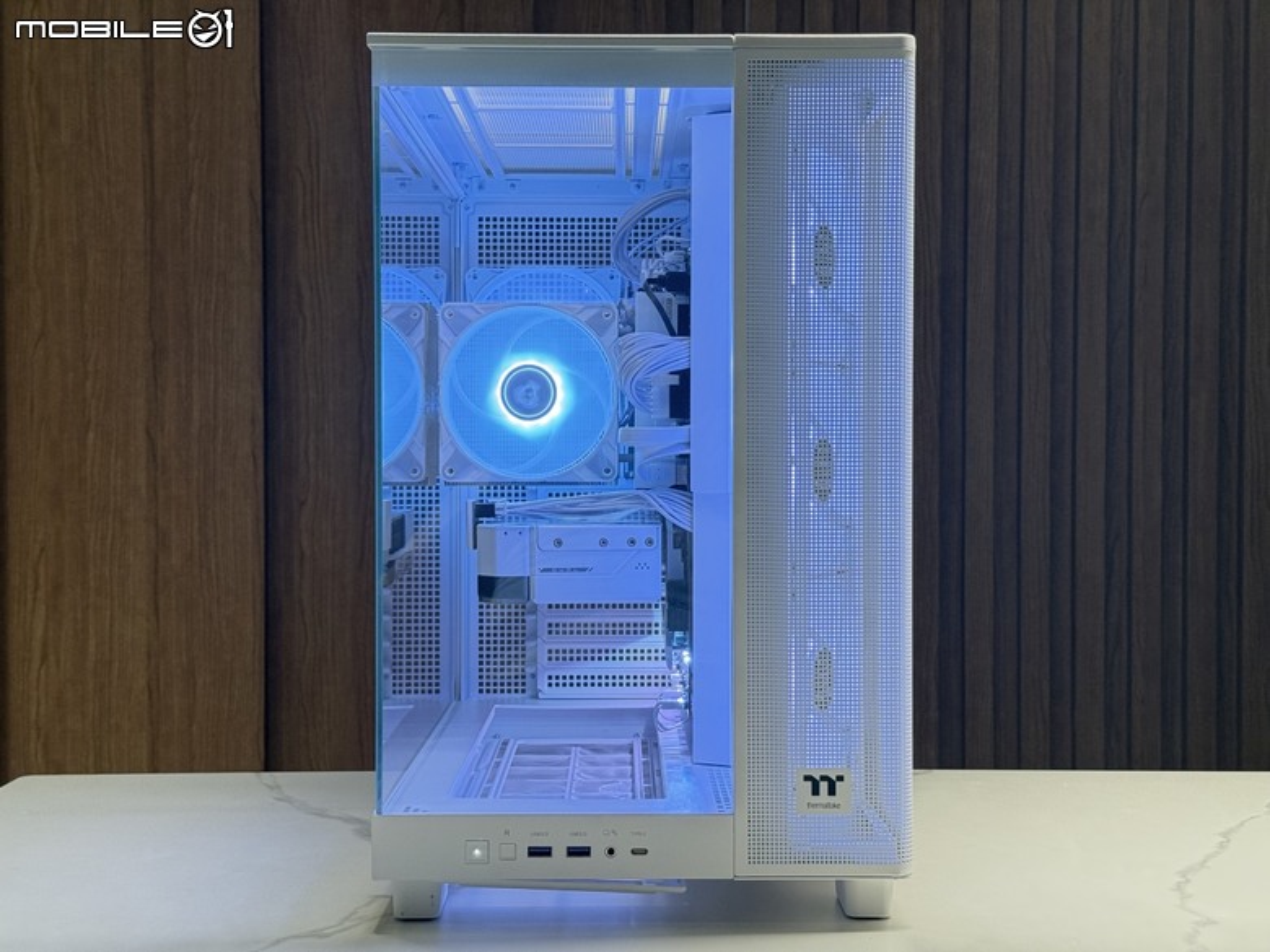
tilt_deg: -1.8
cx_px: 635
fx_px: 1761
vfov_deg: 30.3
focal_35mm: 48
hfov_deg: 39.7
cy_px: 476
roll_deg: +0.0
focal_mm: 6.76
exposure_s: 1/46
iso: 200
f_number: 1.78
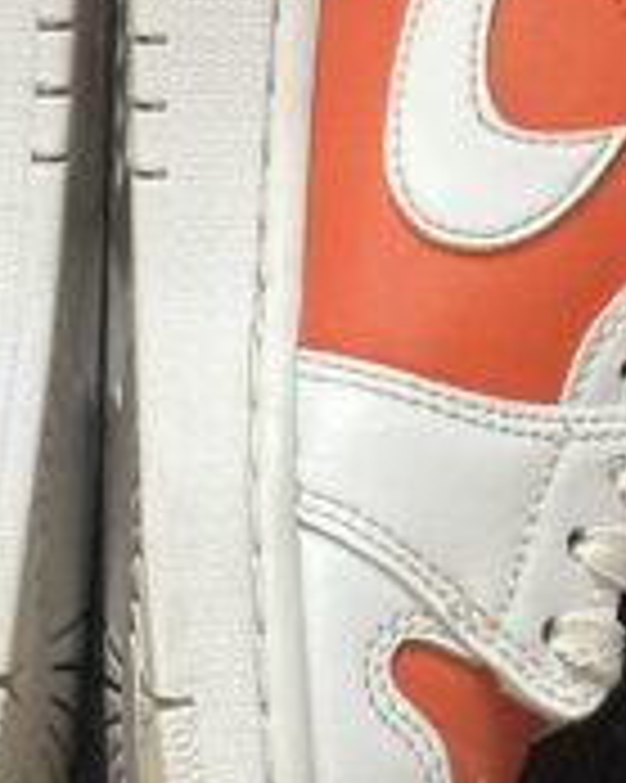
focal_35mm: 215
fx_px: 4984
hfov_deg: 7.2
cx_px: 108
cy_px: 326
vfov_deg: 9.0
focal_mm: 6.86
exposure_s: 1/51
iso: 250
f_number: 1.78
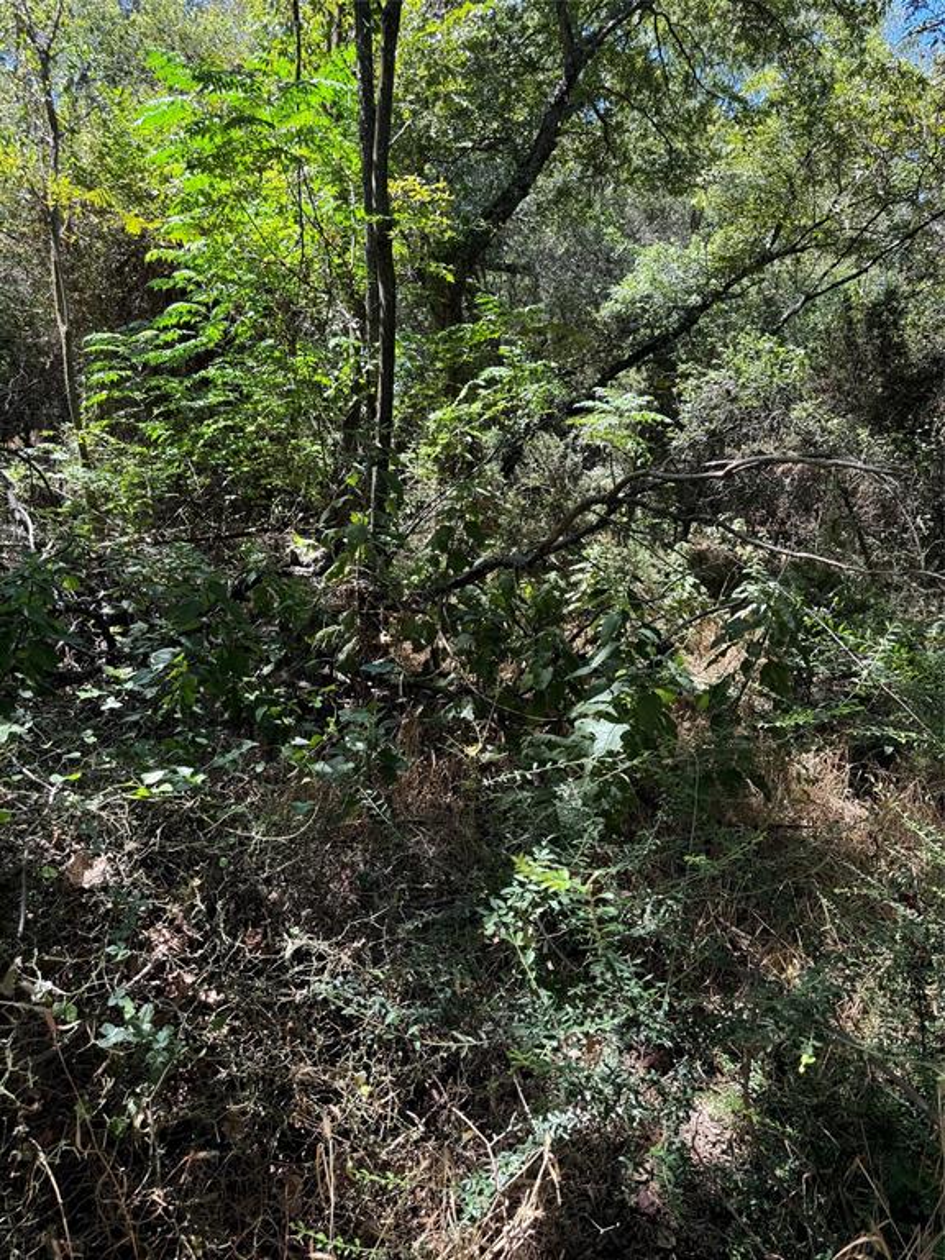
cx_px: 472
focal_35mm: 24
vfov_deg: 71.6
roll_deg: -3.2
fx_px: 874
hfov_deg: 56.8
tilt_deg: -13.0
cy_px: 630
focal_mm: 6.76
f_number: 1.78
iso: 80
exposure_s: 1/293
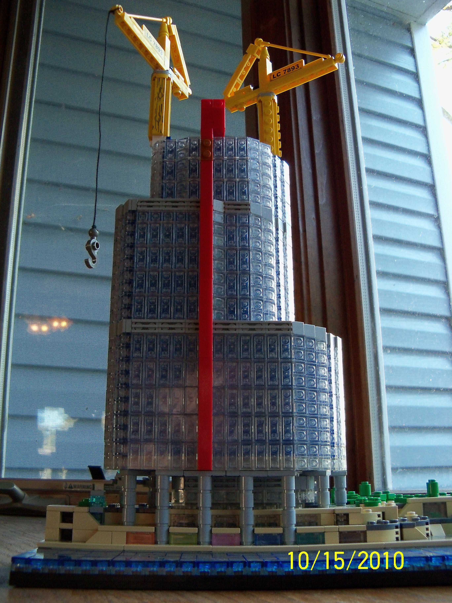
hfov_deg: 40.7
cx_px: 226
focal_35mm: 35
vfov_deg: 52.6
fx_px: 609
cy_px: 302
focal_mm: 6.2
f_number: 3.5
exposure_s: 1/40
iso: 250
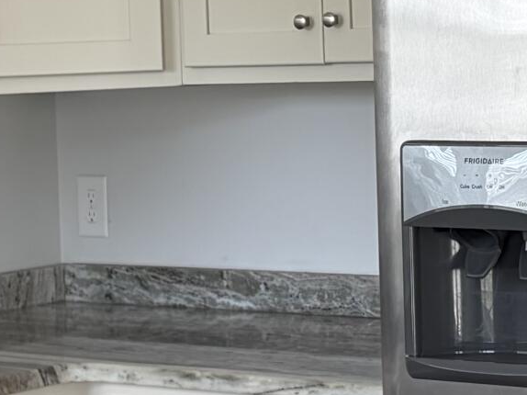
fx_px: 2070
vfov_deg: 10.9
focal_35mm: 136
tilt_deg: +2.8
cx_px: 384
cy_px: 65
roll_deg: +1.3
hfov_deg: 14.5
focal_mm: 5.96
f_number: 1.6
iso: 40
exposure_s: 1/121
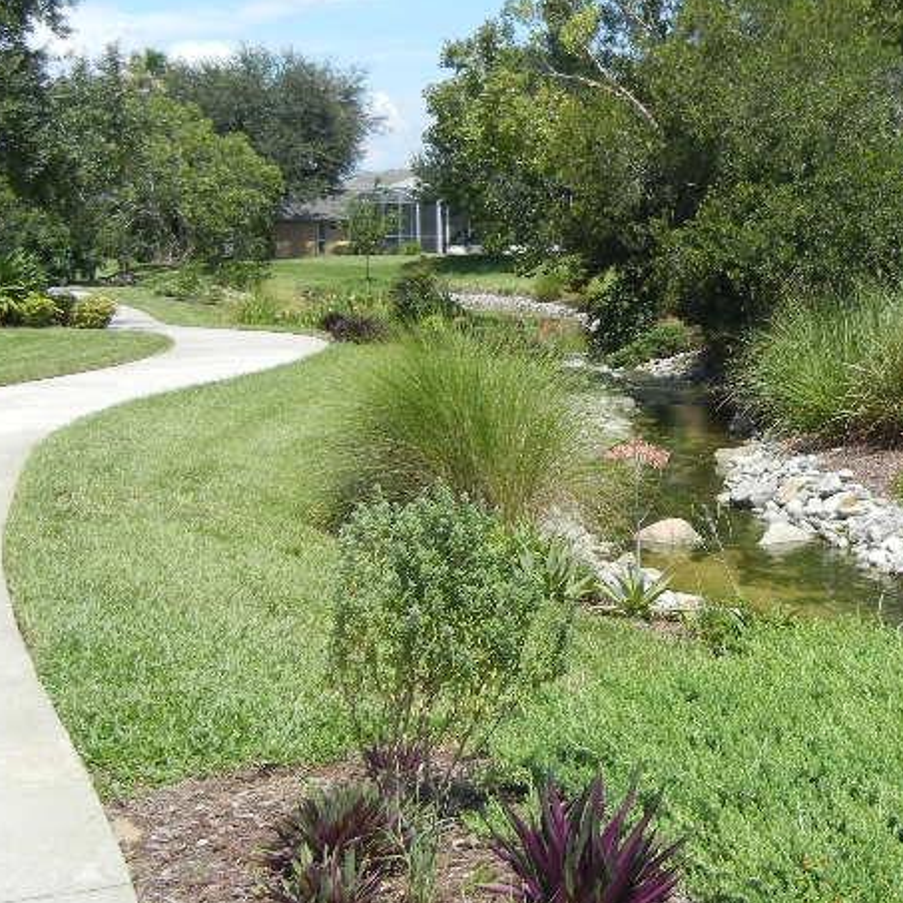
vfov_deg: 28.6
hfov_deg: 28.1
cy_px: 439
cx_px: 708
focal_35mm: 60
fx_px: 1771
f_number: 7
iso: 160
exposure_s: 1/278
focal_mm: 5.4
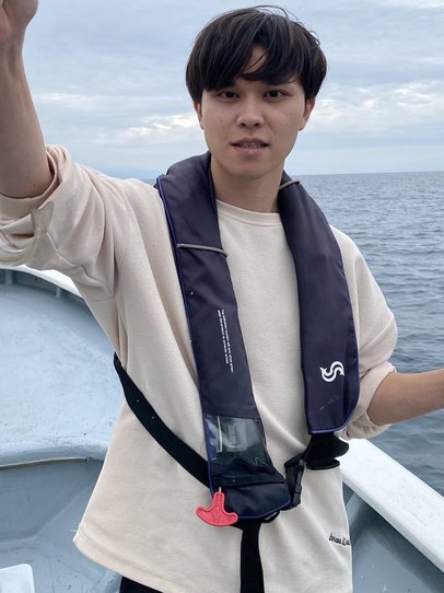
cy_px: 199
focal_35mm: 41
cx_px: 149
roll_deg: +1.2
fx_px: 702
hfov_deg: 34.8
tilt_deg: +0.1
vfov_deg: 45.1
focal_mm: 4.25
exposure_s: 1/1258
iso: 32
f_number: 1.8
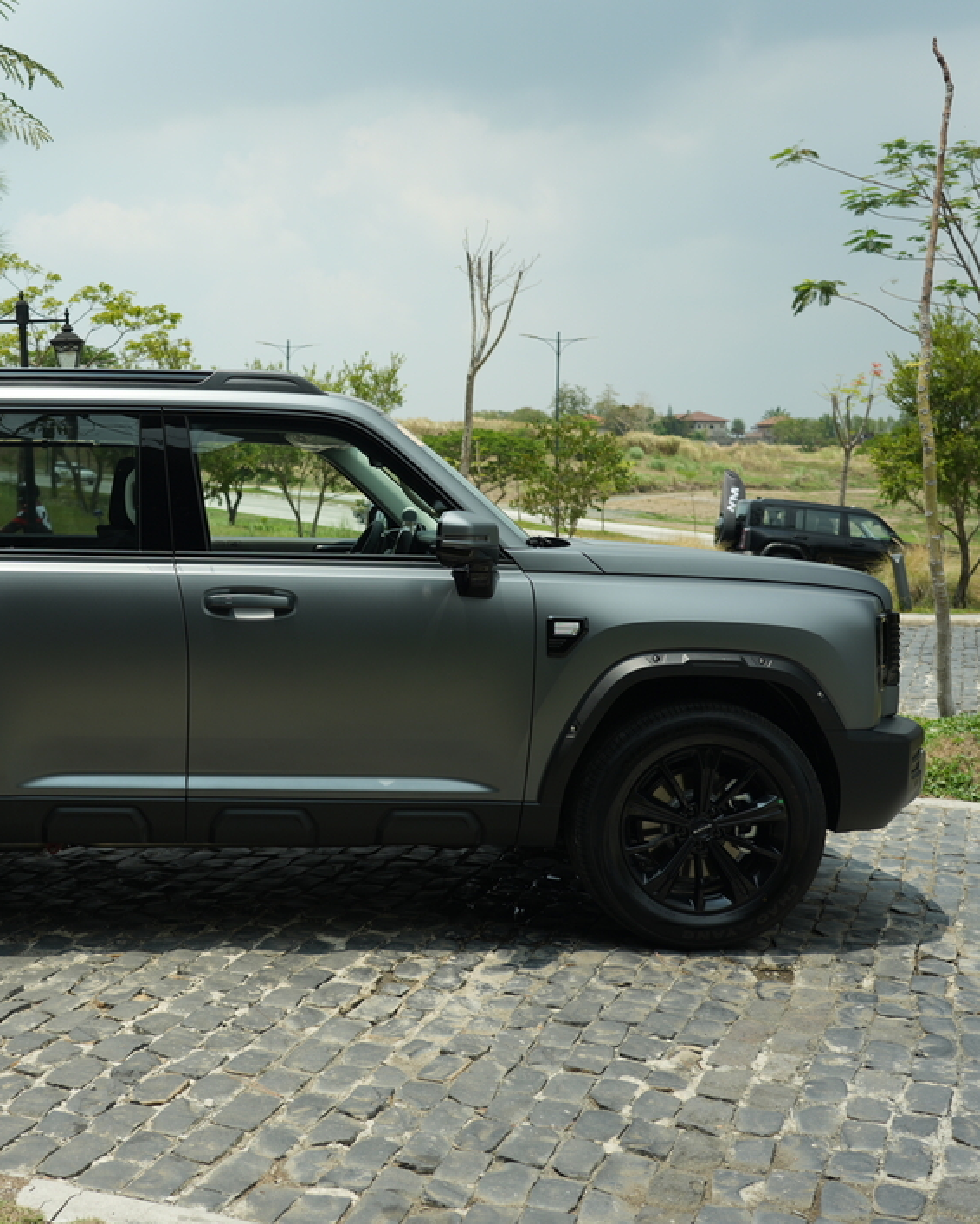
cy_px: 602
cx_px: 230
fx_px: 1558
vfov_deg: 42.9
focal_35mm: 43
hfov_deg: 34.1
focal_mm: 30
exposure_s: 1/500
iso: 100
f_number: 4
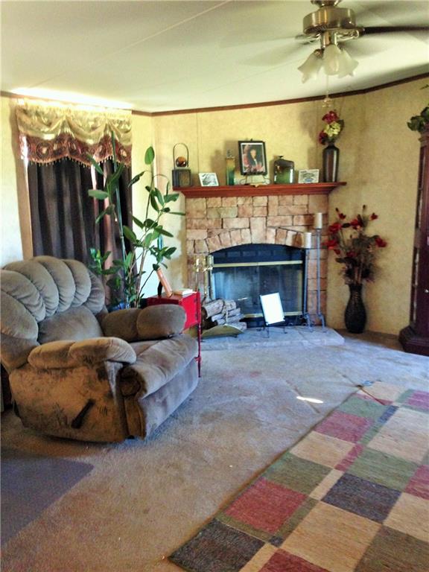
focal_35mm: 33
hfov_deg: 42.9
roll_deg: +0.4
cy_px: 286
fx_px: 545
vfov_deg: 55.4
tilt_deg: -10.8
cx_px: 214
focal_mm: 4.12
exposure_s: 1/20
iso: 200
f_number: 2.4
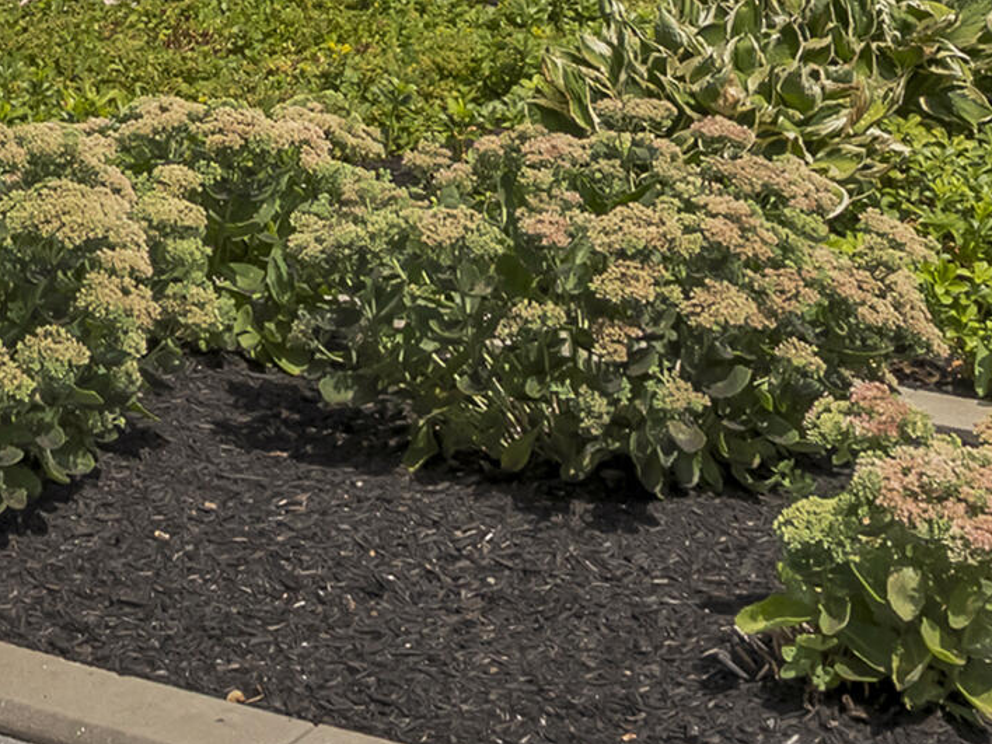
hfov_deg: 17.3
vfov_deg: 12.6
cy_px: -558
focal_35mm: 108
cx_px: -244
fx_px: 3096
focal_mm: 26.5
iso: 320
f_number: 7.1
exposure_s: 1/800
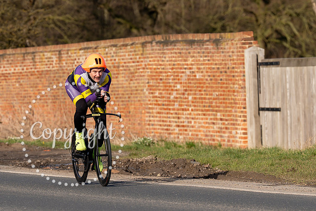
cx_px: 103
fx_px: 2580
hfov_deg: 7.0
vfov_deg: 4.7
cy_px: 92
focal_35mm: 294
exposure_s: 1/800
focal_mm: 148
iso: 100
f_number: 4
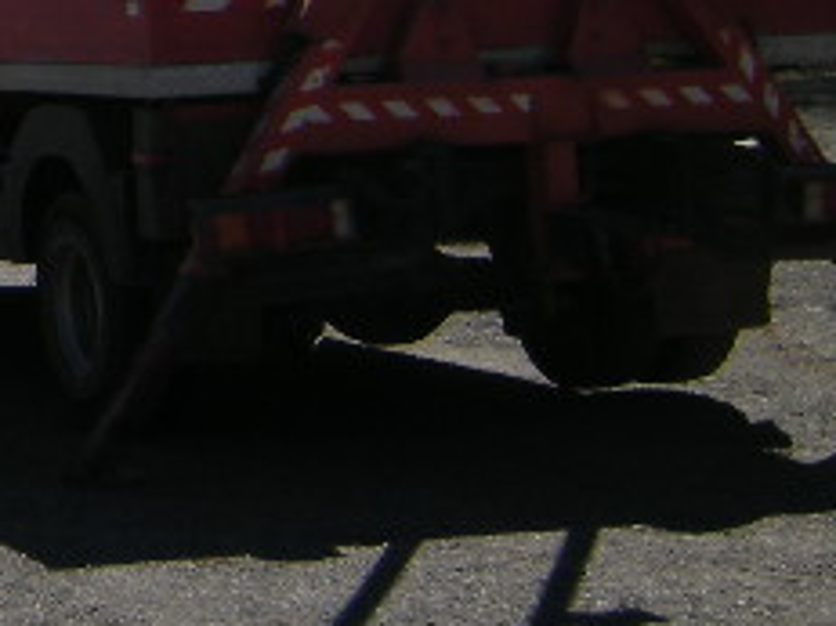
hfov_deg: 13.9
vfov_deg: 11.3
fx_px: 2993
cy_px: -409
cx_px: -724
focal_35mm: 124
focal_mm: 4.7
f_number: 5.6
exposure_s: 1/364
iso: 64
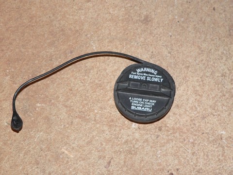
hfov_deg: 17.7
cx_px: 116
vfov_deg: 13.3
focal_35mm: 111
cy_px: 88
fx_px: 747
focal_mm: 18.4
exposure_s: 1/60
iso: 100
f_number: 2.8
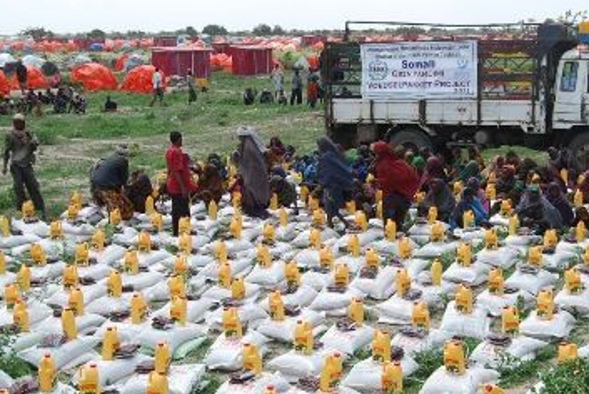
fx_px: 999
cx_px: 350
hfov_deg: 32.8
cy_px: 180
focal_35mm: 61
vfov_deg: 22.3
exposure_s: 1/160
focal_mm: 32
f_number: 7.1
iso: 100
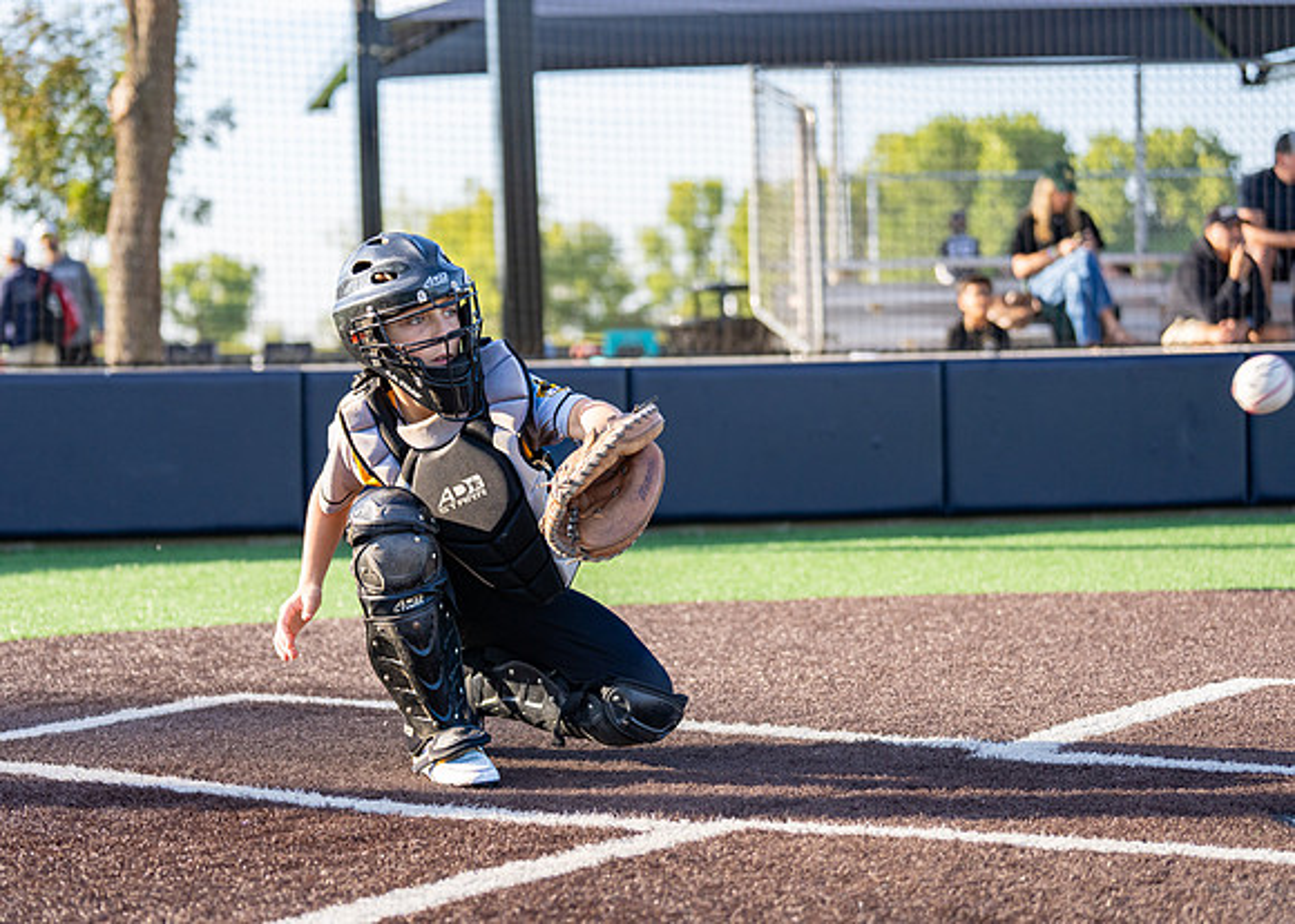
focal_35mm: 83
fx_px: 3038
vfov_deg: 17.3
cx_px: 517
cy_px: 453
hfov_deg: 24.0
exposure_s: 1/2000
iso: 320
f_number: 2.8
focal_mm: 70
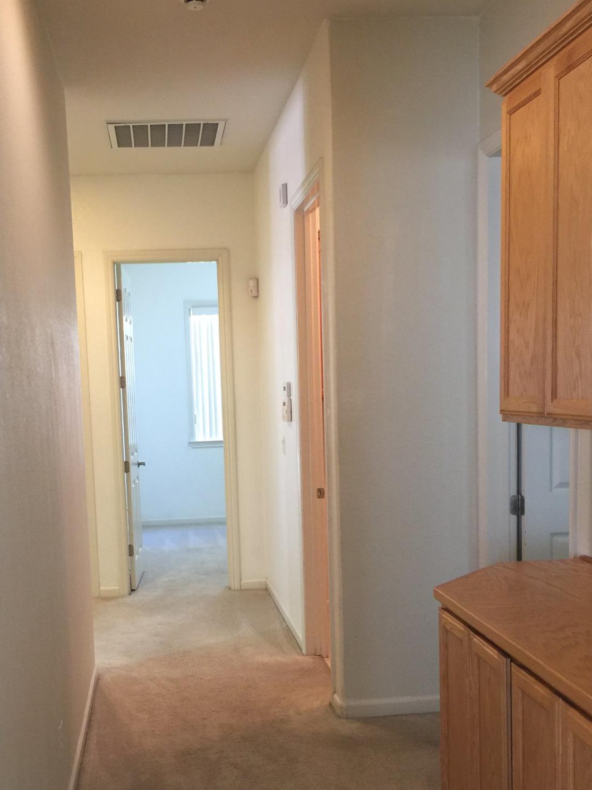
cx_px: 230
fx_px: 889
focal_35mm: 39
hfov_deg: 36.6
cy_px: 486
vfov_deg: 47.5
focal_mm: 4.15
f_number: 2.2
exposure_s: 1/15
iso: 64
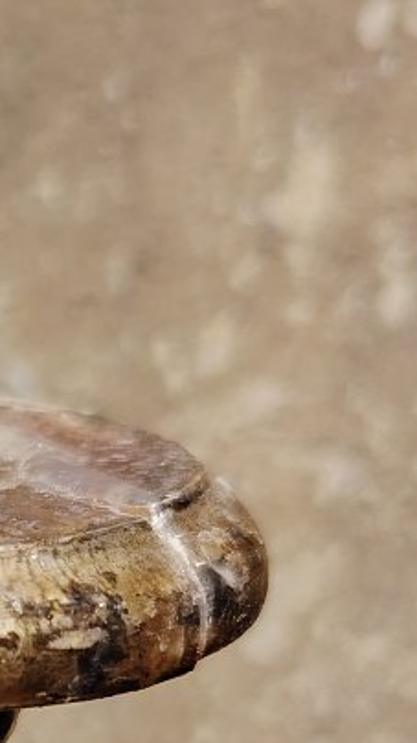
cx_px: -393
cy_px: 778
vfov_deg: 21.1
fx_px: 1908
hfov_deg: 11.4
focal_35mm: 97
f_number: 1.75
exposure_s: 1/455
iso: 100
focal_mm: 5.25
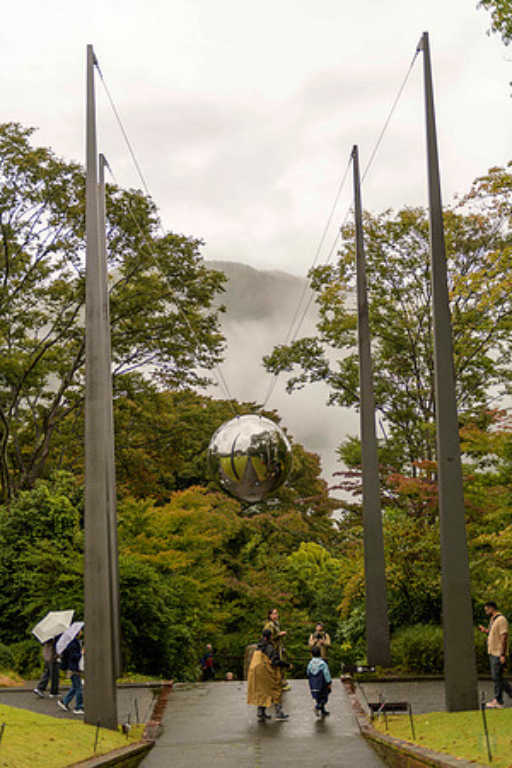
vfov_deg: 41.1
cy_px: 384
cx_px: 256
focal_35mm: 48
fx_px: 1024
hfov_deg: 28.1
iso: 64
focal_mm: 48
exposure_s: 1/1000
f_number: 2.8
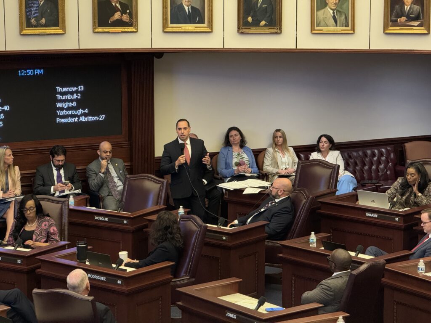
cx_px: 216
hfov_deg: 16.4
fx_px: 1494
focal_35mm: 120
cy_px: 162
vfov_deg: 12.3
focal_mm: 15.66
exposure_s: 1/60
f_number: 2.8
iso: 640
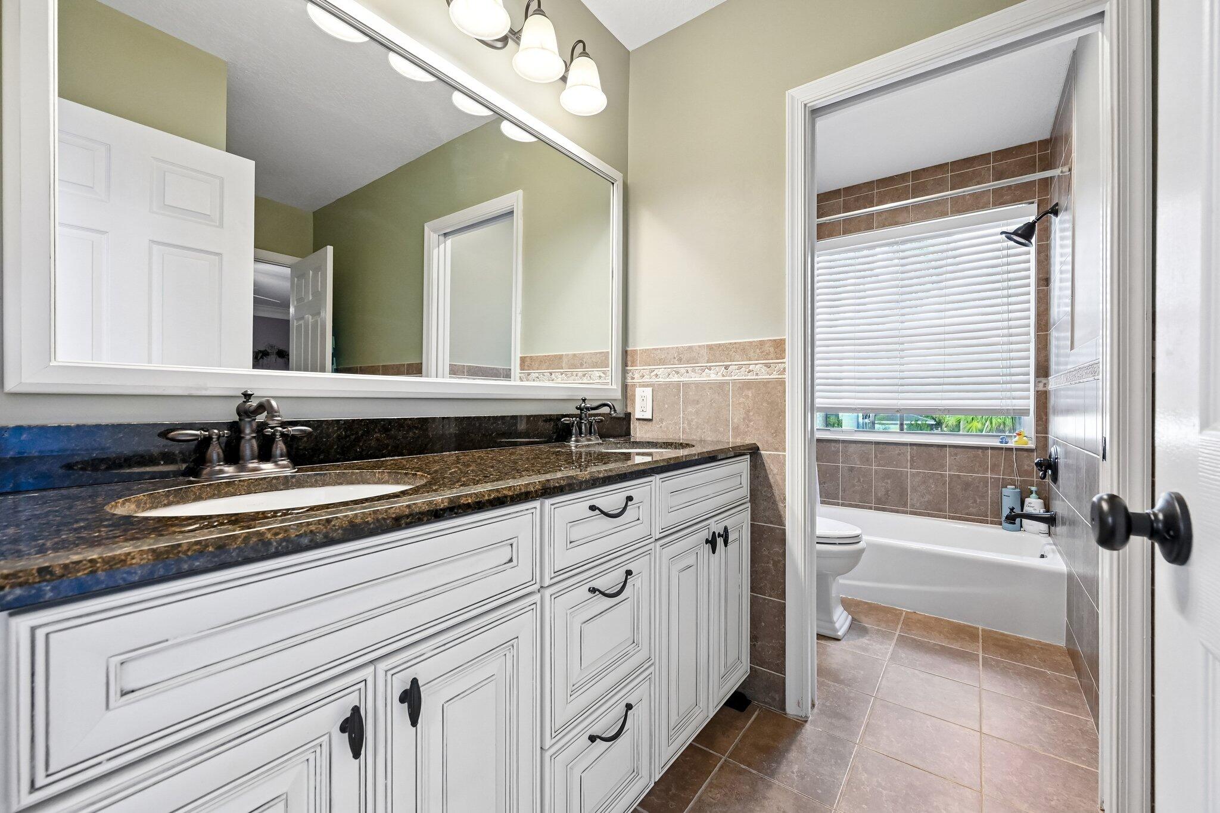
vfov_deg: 81.2
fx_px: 474
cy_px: 406
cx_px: 610
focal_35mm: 14
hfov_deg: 104.3
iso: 3200
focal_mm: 14
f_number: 8
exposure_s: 1/125
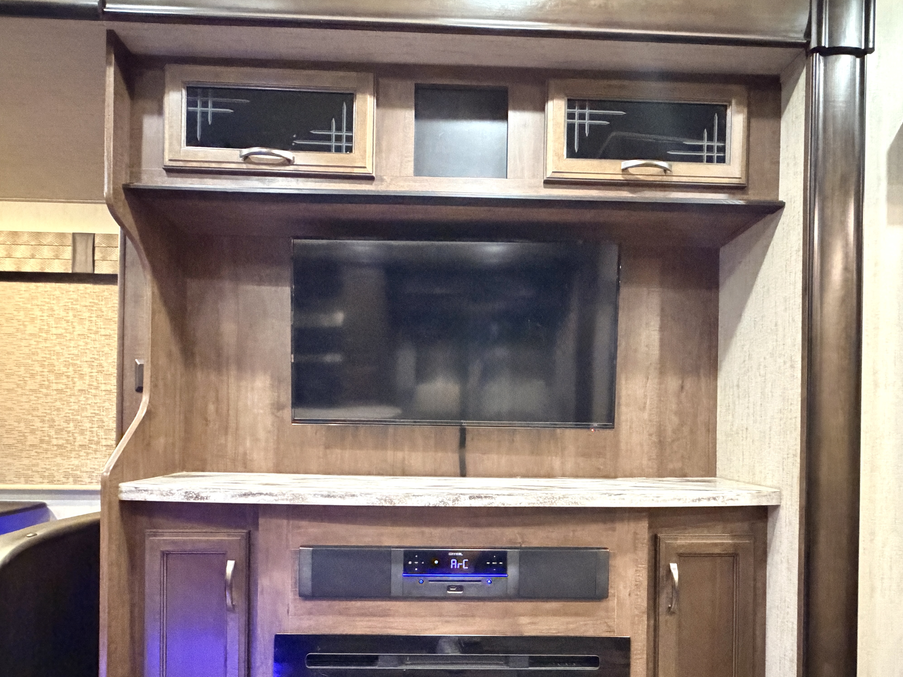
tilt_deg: -1.6
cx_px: 465
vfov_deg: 64.8
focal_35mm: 20
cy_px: 430
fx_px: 522
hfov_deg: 81.7
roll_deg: +0.2
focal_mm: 2.22
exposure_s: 1/30
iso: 2000
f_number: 2.2
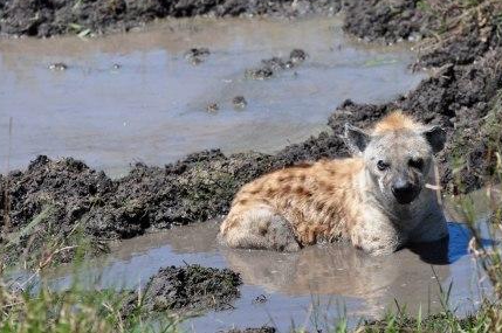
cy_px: 160
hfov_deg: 6.8
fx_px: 4255
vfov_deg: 4.5
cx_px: 253
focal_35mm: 306
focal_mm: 195
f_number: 5.3
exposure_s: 1/1600
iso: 400
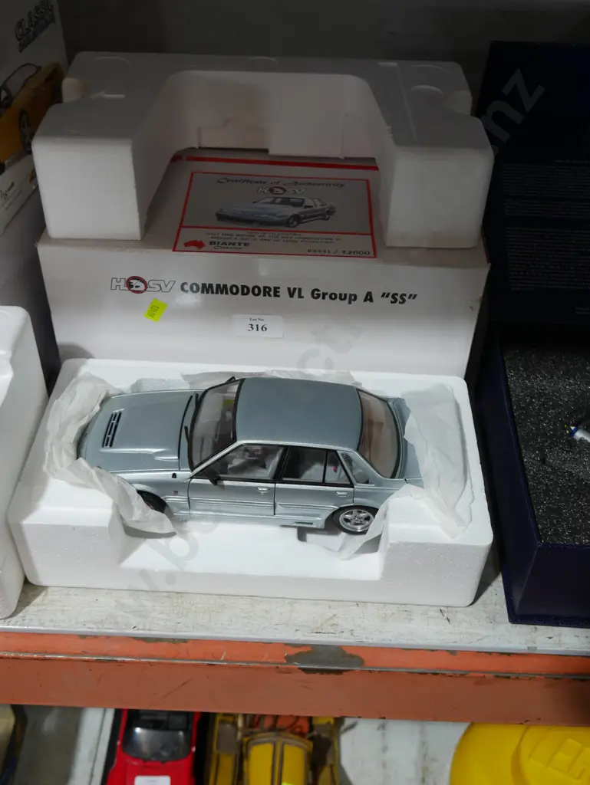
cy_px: 392
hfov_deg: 39.7
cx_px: 295
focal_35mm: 36
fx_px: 817
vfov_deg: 51.3
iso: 250
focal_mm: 18
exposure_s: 1/60
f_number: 4
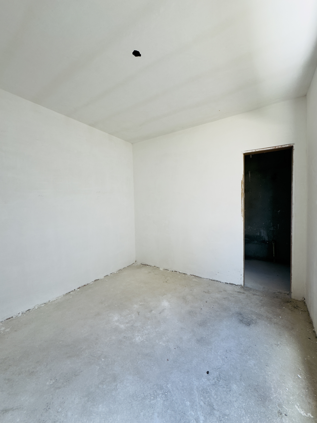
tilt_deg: -2.3
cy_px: 212
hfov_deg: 85.7
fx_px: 171
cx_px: 158
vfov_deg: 102.1
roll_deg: +2.5
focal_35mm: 14
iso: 40
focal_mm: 2.22
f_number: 2.2
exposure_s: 1/115
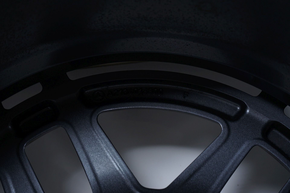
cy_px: 96
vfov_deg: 29.2
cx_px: 145
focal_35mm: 46
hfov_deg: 42.8
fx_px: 370
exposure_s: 1/100
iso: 250
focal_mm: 46
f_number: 7.1
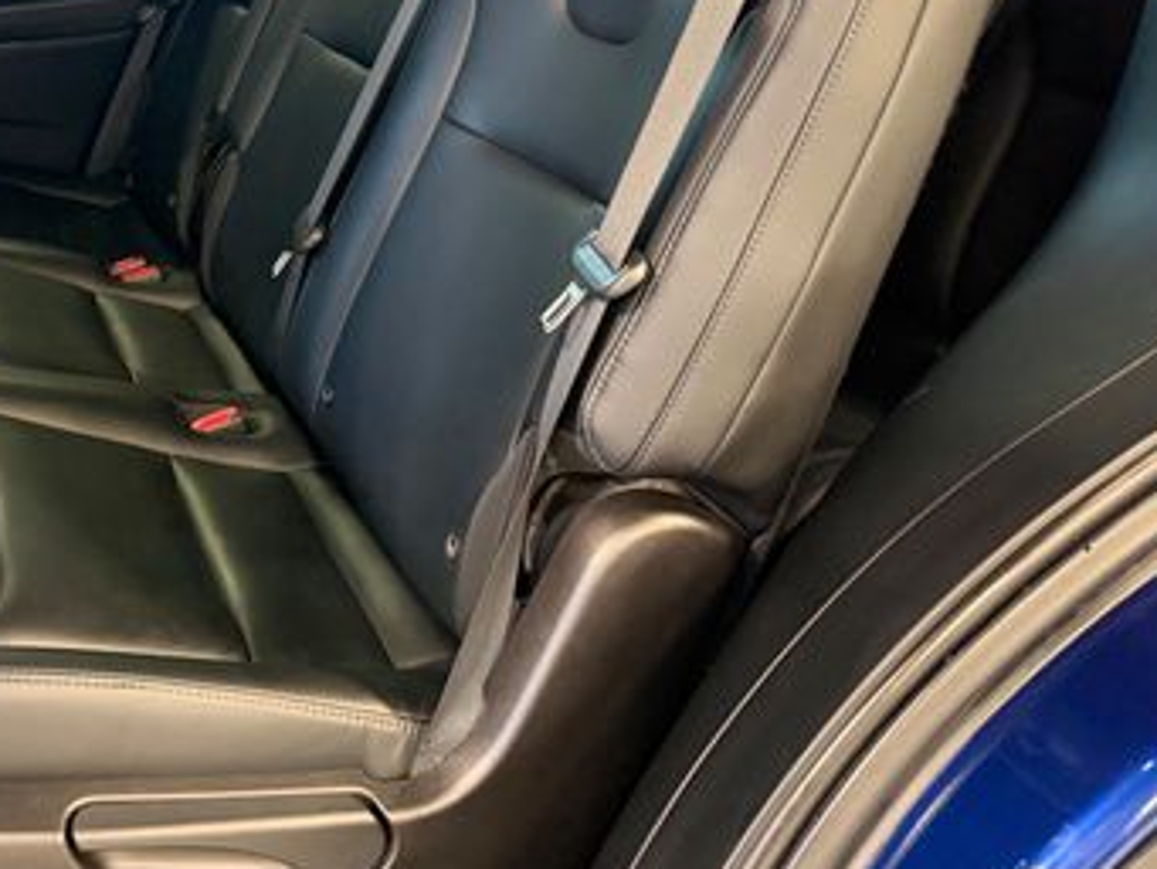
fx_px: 1505
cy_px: 119
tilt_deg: -12.6
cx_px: 173
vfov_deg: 31.0
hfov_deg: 39.7
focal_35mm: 45
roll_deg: +0.4
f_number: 1.78
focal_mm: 6.76
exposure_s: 1/40
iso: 640
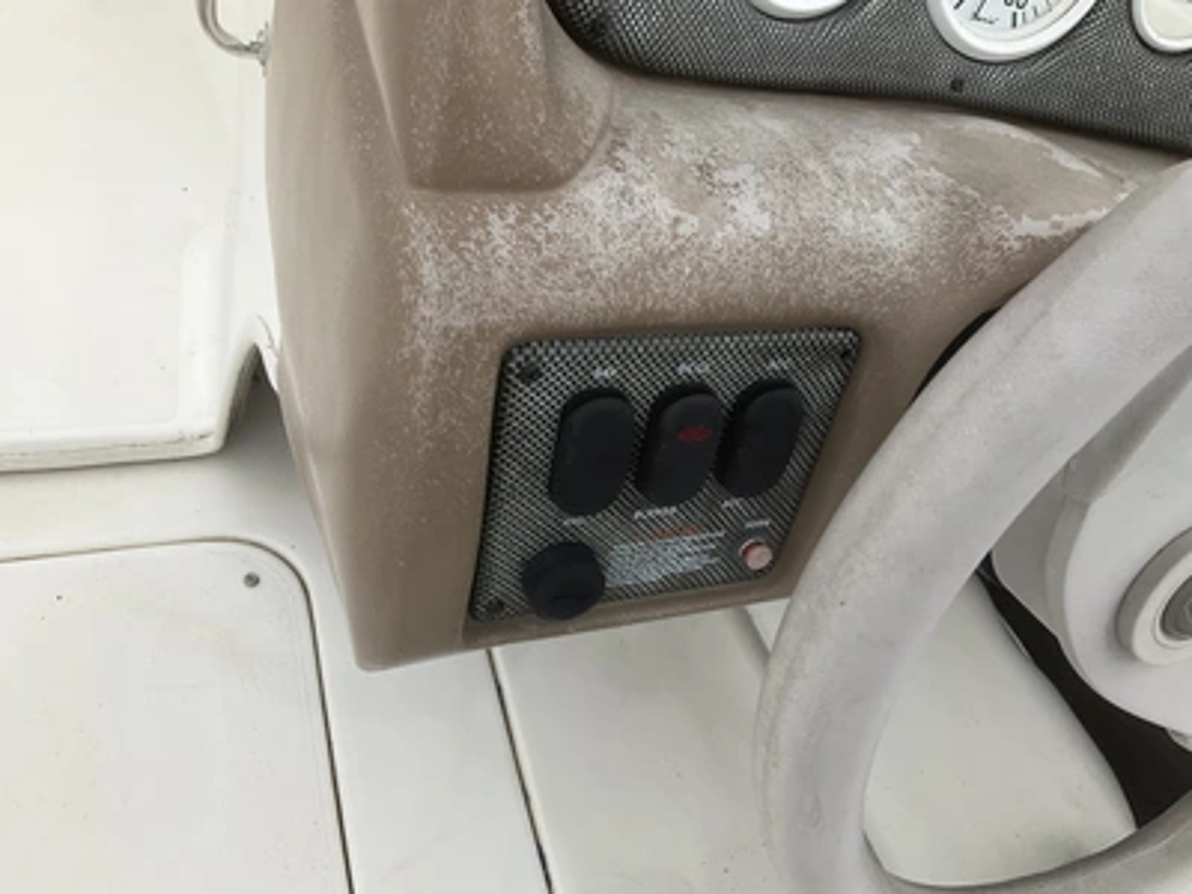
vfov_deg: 48.2
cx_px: 596
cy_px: 447
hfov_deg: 61.7
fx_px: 999
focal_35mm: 29
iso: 25
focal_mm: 3
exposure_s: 1/1121
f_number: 1.8
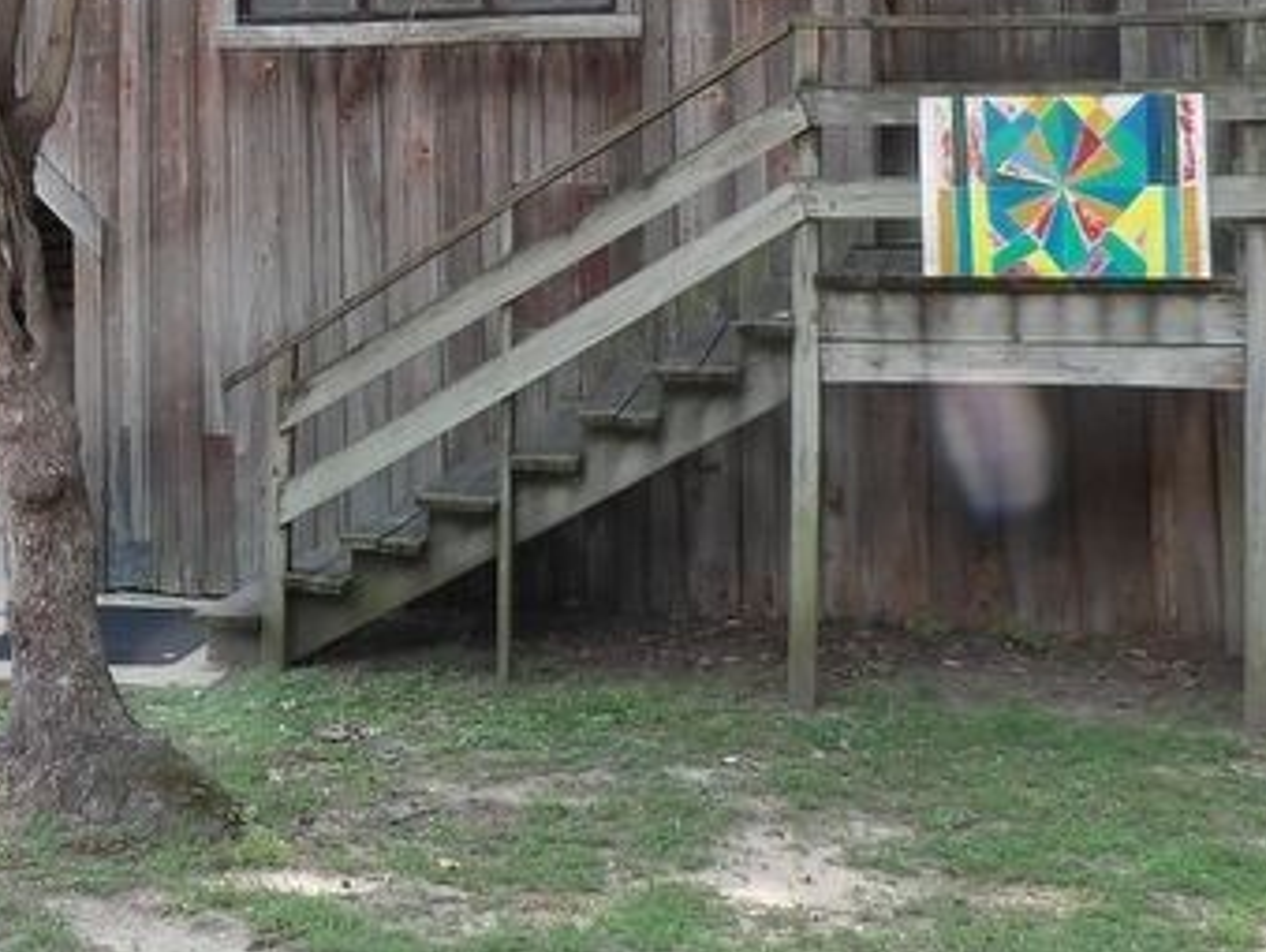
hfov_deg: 28.3
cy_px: -41
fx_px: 2416
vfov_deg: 21.4
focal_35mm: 66
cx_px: 131
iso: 100
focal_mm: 5
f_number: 3.4
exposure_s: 1/105
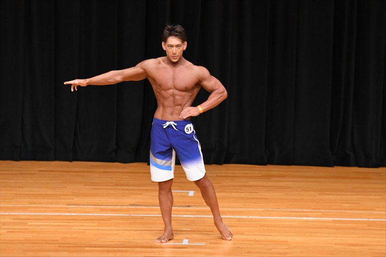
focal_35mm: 270
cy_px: 128
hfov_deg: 7.6
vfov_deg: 5.1
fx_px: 2894
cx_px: 193
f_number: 5.6
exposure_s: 1/400
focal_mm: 180
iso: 4000
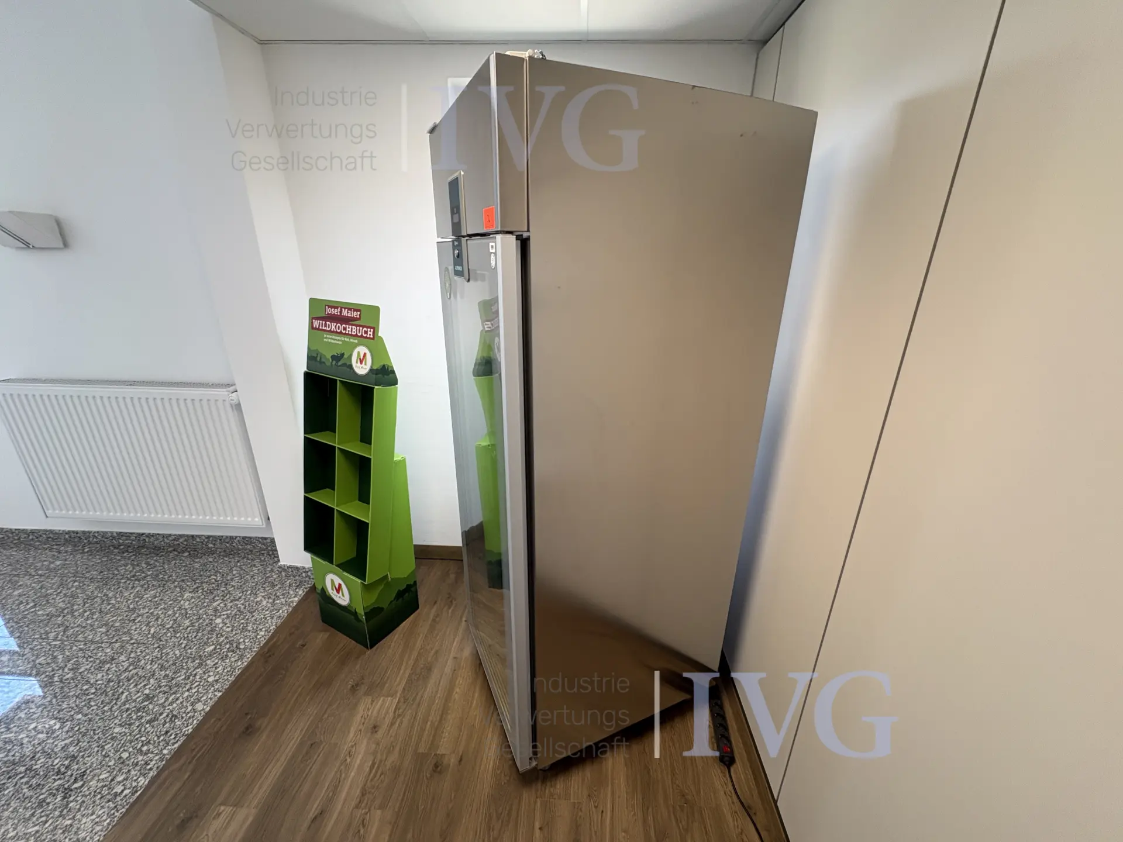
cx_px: 562
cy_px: 421
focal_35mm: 14
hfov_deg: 102.1
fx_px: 454
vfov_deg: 85.7
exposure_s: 1/97
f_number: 2.2
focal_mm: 2.22
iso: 125
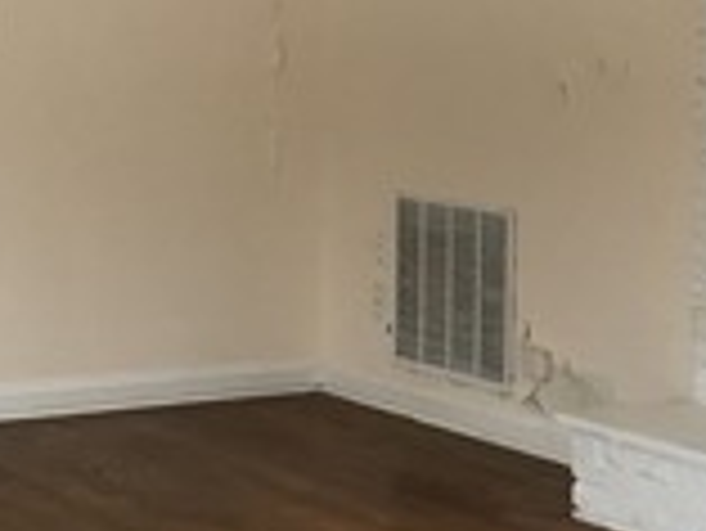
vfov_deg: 12.5
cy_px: 58
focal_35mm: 118
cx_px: 342
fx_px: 2408
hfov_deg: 16.7
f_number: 2.2
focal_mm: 4.15
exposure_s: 1/30
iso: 32
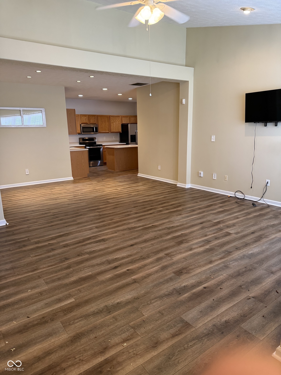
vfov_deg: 71.6
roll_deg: +1.0
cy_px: 188
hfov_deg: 56.8
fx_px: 260
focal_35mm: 24
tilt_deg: -12.5
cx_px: 140
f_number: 1.78
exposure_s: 1/60
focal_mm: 6.76
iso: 250
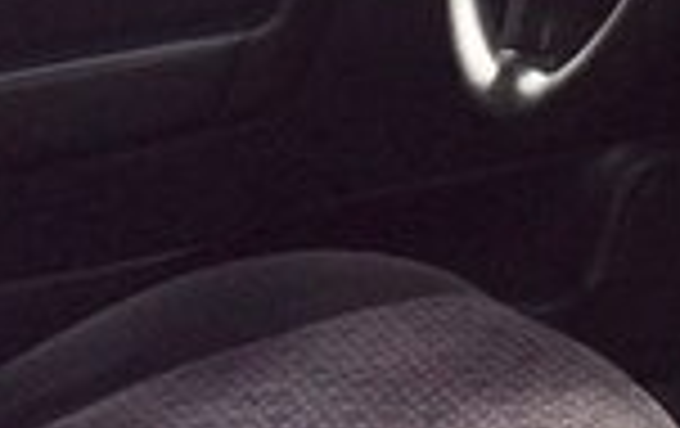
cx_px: 567
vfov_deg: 9.6
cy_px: -173
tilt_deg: -10.4
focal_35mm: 134
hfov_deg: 15.4
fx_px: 2488
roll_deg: +2.8
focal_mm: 4.15
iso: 32
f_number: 2.2
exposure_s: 1/366
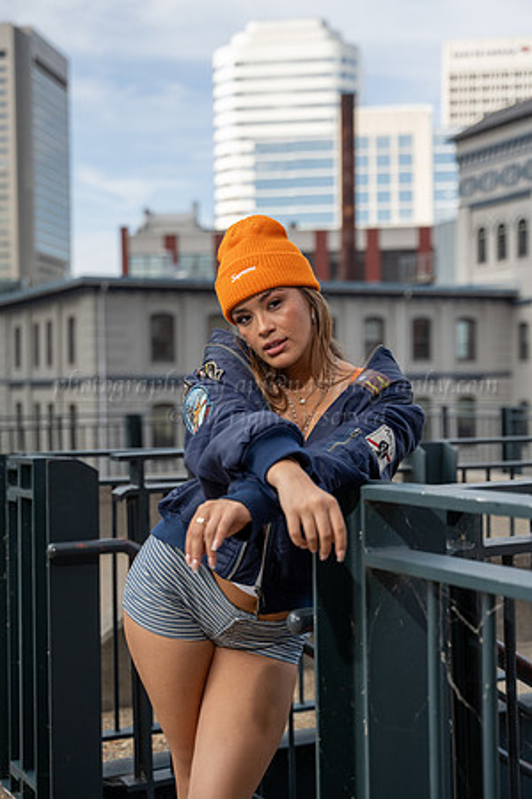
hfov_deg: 27.0
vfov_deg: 39.6
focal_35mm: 50
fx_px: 1108
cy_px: 400
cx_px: 266
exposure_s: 1/5000
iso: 400
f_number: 2.8
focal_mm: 50
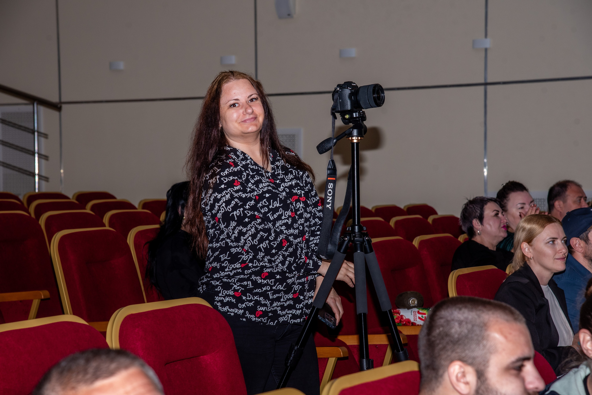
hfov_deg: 21.0
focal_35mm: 97
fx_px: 1598
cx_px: 296
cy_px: 198
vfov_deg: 14.1
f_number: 7.1
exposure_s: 1/160
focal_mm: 92
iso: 640
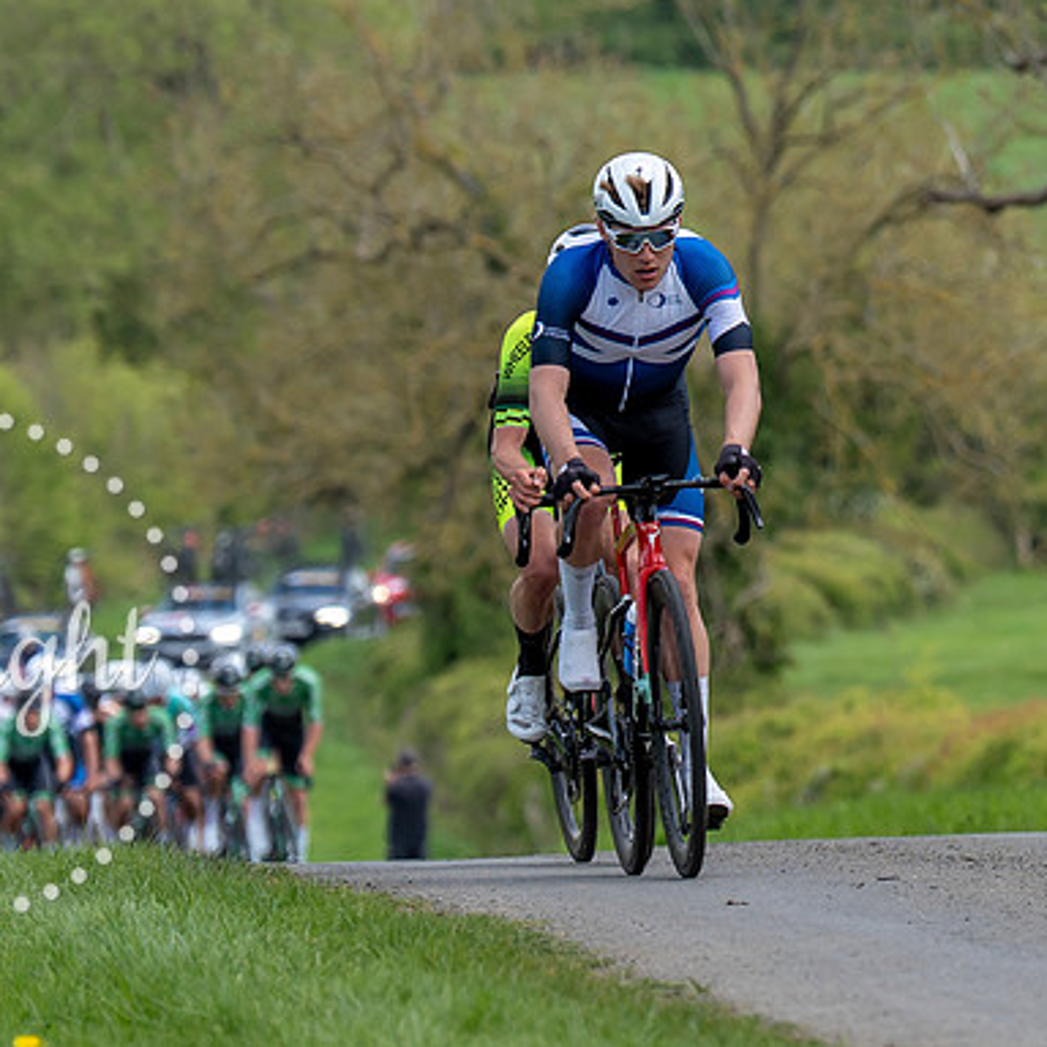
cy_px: 10
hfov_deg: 4.0
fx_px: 14920
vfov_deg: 4.0
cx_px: 955
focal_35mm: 436
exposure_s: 1/1000
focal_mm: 145
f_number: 3.5
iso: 200
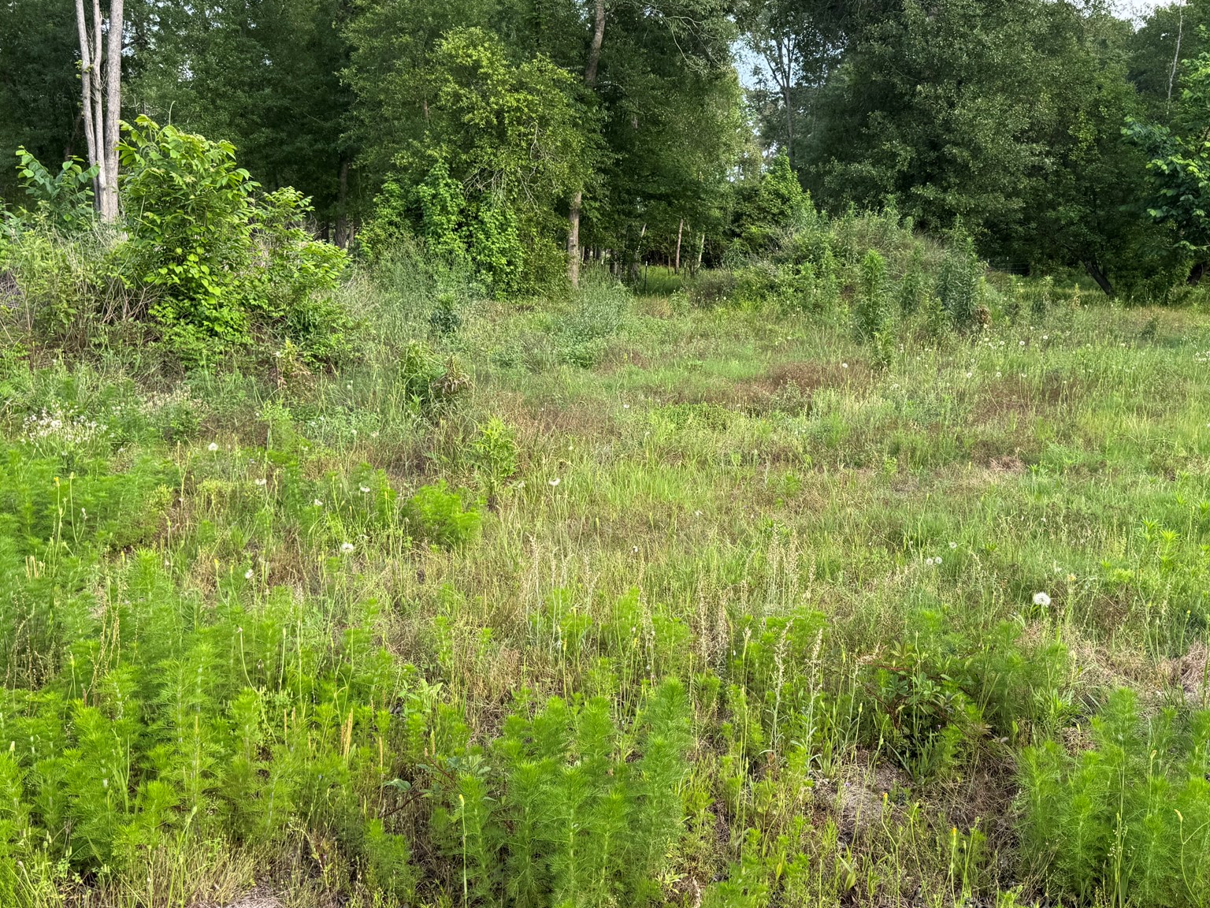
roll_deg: -2.7
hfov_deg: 56.7
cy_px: 463
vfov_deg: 44.2
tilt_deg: -12.5
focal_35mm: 32
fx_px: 1119
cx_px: 655
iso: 80
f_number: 1.78
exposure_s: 1/782
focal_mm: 6.76
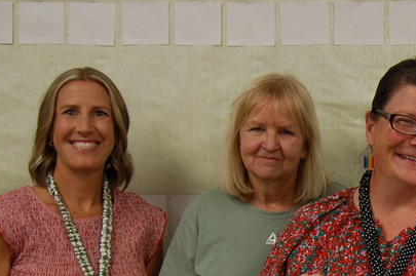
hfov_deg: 22.2
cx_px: 448
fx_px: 1007
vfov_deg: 15.5
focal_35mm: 87
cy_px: 232
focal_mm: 23
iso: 400
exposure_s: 1/60
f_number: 4
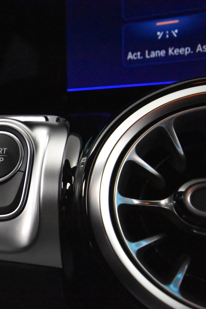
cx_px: -23
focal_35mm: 45
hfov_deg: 27.2
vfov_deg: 43.6
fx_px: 386
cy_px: 154
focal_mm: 20
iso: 10000
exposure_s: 1/60
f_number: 5.6
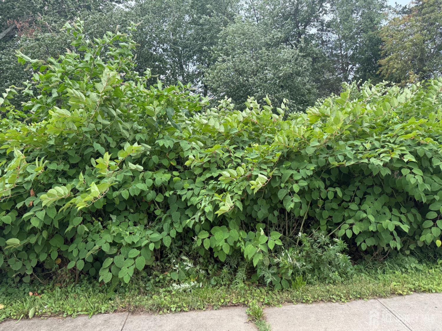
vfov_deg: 56.8
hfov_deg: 71.6
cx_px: 221
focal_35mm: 24
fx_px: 306
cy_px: 166
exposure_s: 1/121
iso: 125
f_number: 1.78
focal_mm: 6.76
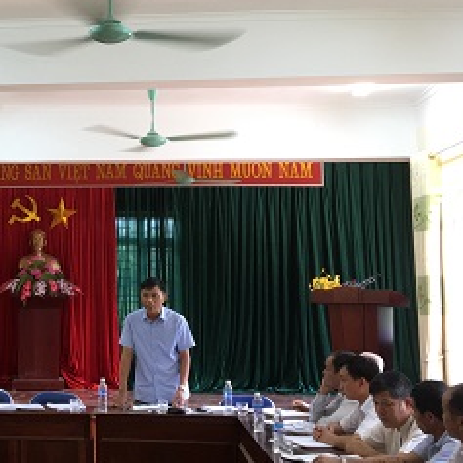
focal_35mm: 65
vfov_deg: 26.4
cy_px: 160
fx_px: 984
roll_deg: -0.4
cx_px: 39
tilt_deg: +8.1
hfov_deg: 25.6
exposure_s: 1/33
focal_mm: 4.15
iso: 64
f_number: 2.2
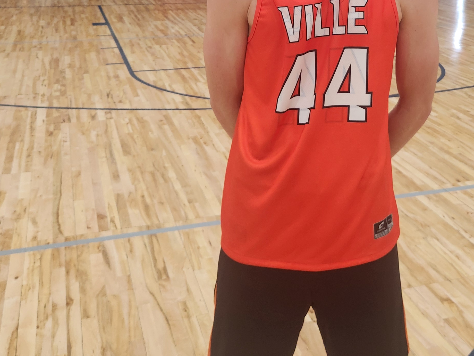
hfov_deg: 37.6
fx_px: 685
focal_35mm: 50
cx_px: 332
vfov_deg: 28.0
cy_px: 31
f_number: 1.8
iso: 160
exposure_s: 1/120
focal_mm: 5.4
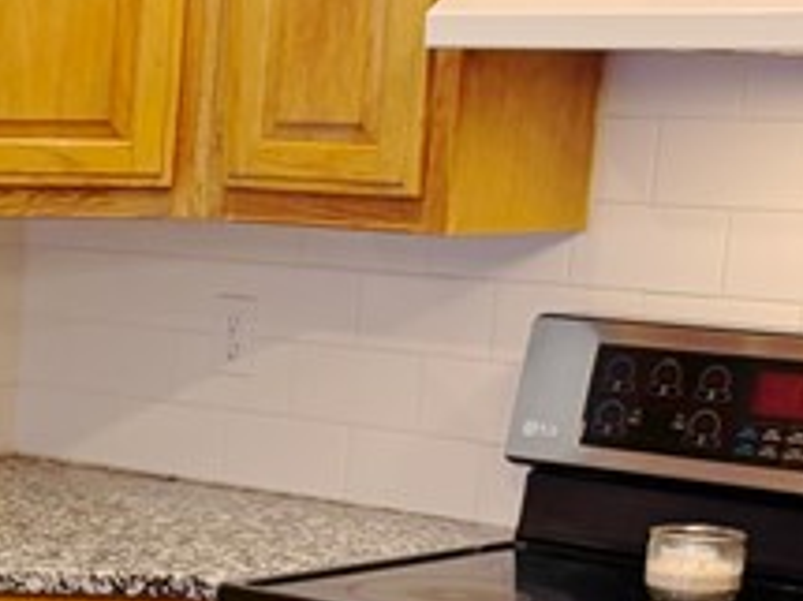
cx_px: -489
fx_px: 2875
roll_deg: -0.4
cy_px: 754
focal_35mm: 124
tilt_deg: -14.8
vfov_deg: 11.7
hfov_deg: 14.5
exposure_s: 1/60
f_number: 1.6
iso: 125
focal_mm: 5.96
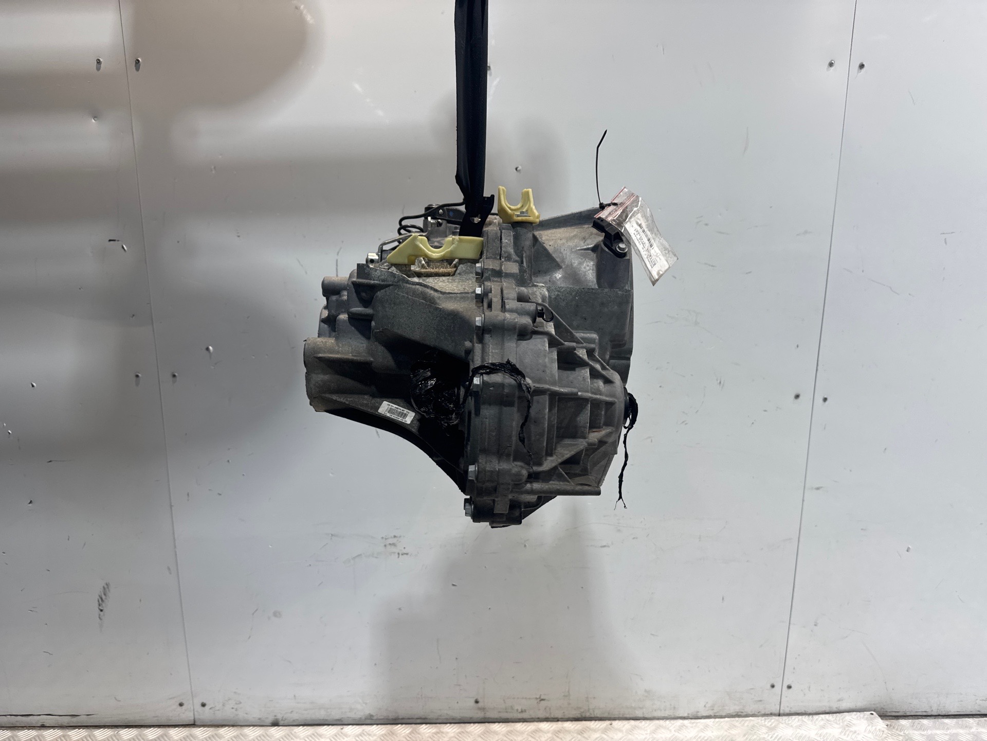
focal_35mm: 24
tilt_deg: -13.8
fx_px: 684
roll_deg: -1.8
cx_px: 494
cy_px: 370
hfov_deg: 71.6
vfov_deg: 56.8
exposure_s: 1/100
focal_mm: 6.76
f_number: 1.78
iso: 64
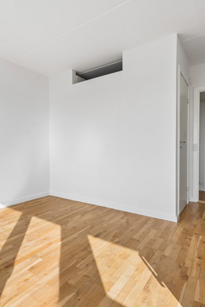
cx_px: 63
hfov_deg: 55.6
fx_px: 188
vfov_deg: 78.6
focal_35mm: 22
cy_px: 154
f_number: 10
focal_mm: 14
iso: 250
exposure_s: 1/160
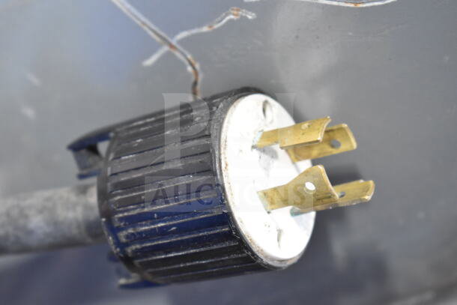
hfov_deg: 24.6
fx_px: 1047
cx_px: 228
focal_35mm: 82
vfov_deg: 16.6
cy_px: 152
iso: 2800
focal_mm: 55
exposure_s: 1/100
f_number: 5.6
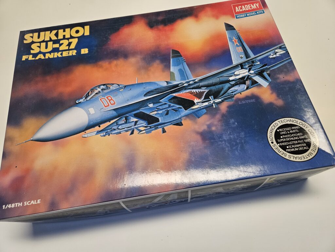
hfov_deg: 73.9
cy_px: 126
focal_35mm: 23
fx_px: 223
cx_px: 168
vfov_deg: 58.9
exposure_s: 1/120
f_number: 1.8
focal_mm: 5.4
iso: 200
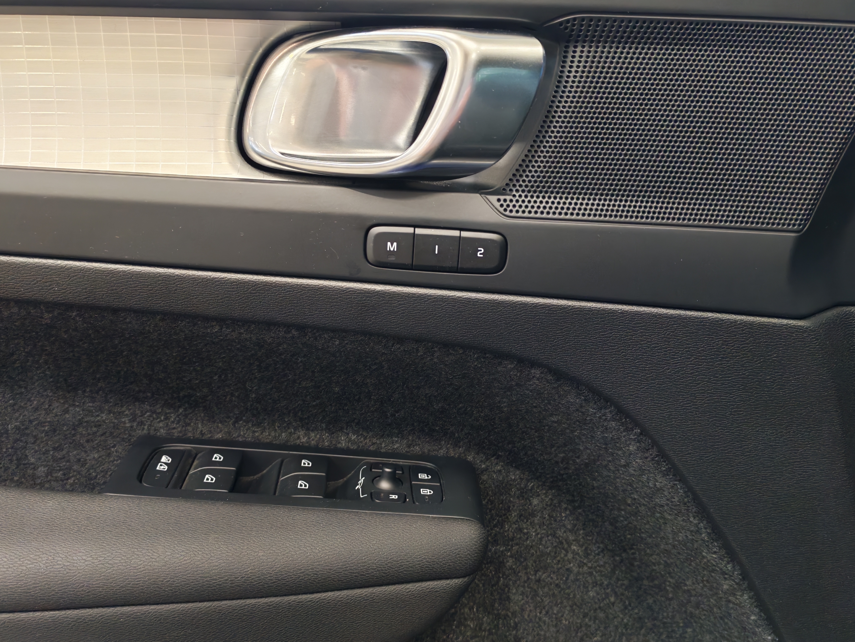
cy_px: 321
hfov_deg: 58.4
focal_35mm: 31
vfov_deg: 45.4
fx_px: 766
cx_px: 428
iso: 475
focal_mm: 6.12
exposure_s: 1/100
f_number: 1.9
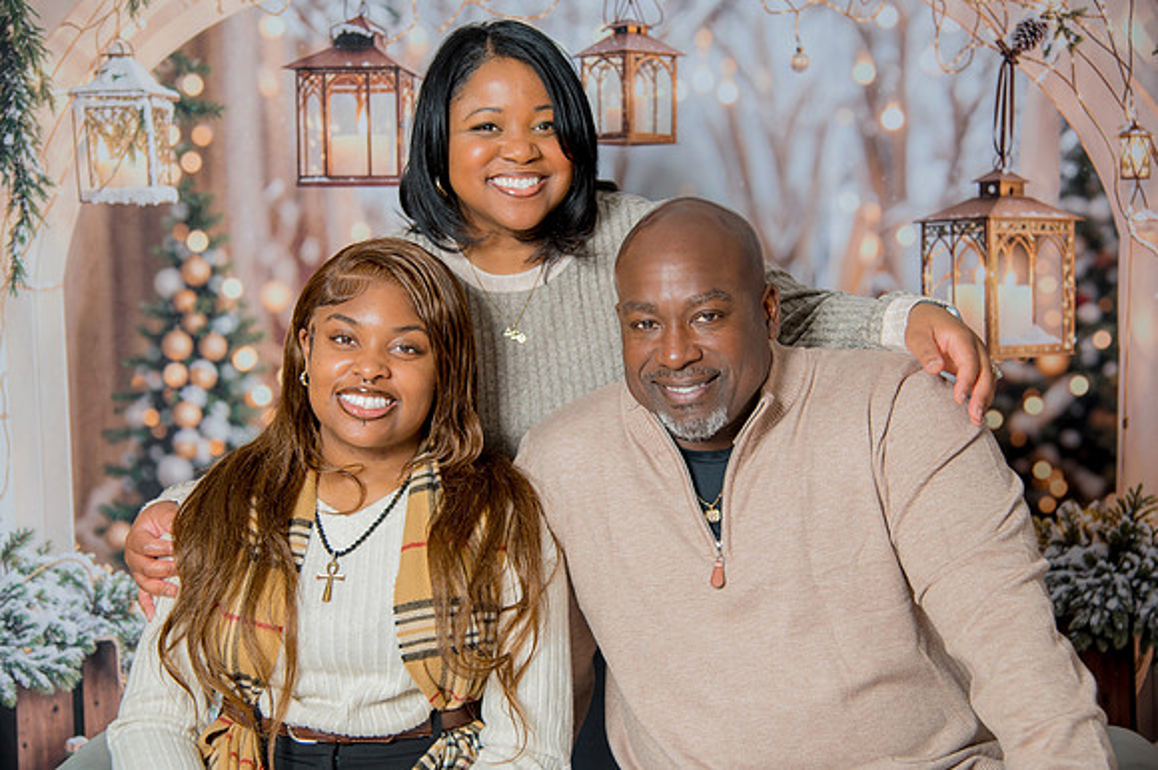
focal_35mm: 57
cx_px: 579
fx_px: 1817
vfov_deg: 23.9
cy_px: 385
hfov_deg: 35.3
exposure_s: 1/200
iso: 100
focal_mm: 55
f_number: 4
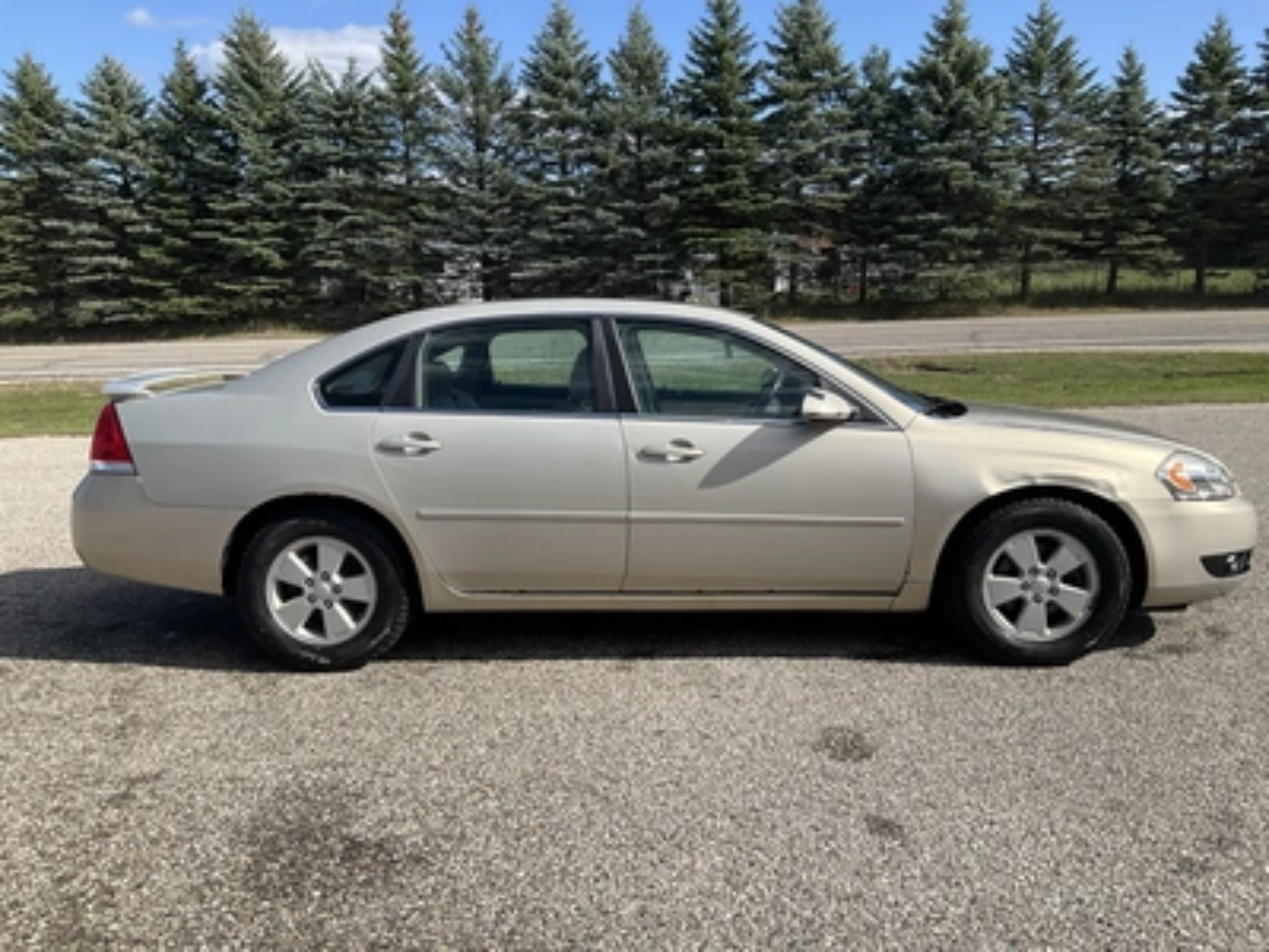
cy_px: 476
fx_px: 1063
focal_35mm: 29
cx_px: 634
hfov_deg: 61.7
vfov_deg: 48.2
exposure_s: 1/1577
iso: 25
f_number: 1.8
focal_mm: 3
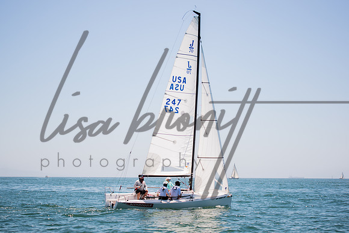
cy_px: 116
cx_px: 174
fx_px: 685
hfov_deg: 28.6
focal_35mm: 71
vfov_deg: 19.3
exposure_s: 1/320
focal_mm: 46
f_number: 5.3
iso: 100
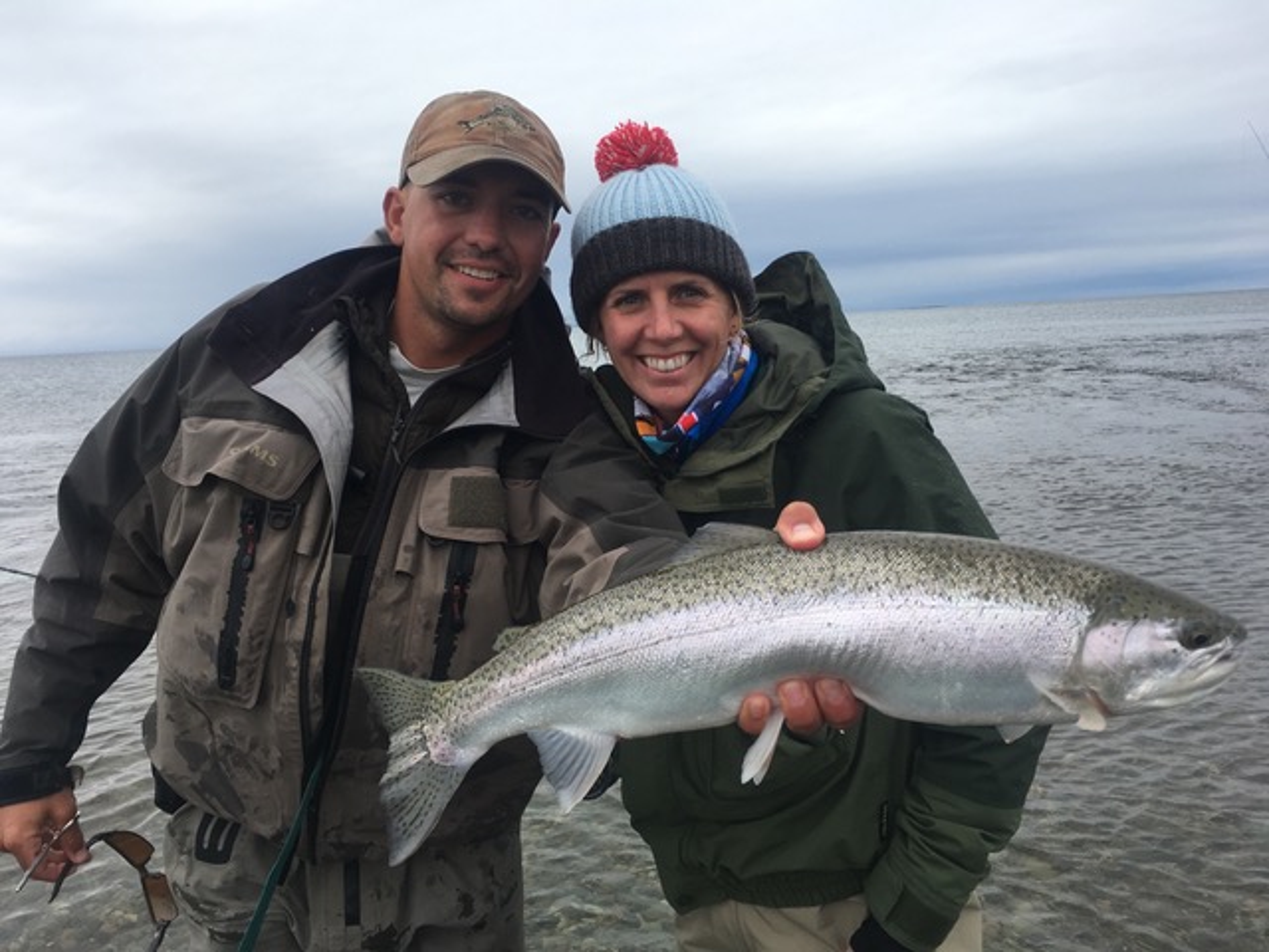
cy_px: 476
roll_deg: +2.7
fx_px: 1063
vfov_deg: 48.2
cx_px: 634
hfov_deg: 61.7
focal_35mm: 29
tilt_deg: -8.6
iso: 25
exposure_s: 1/712
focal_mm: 4.15
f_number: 2.2
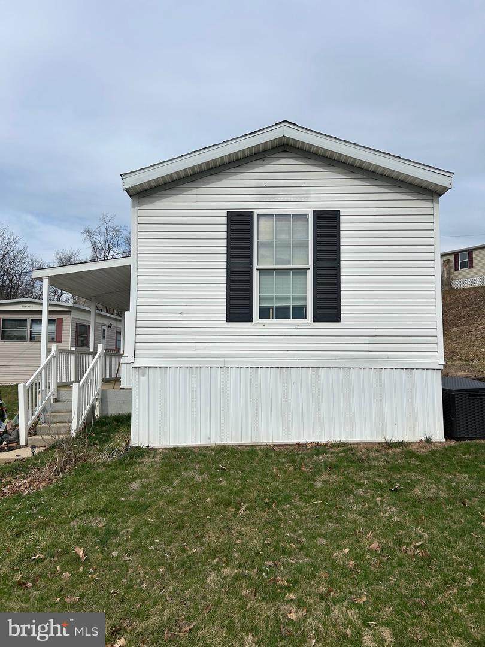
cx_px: 242
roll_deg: +0.2
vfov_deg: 67.3
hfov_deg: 53.1
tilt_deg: +4.1
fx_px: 486
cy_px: 324
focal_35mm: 26
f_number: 1.5
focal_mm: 5.7
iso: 50
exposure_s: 1/6211
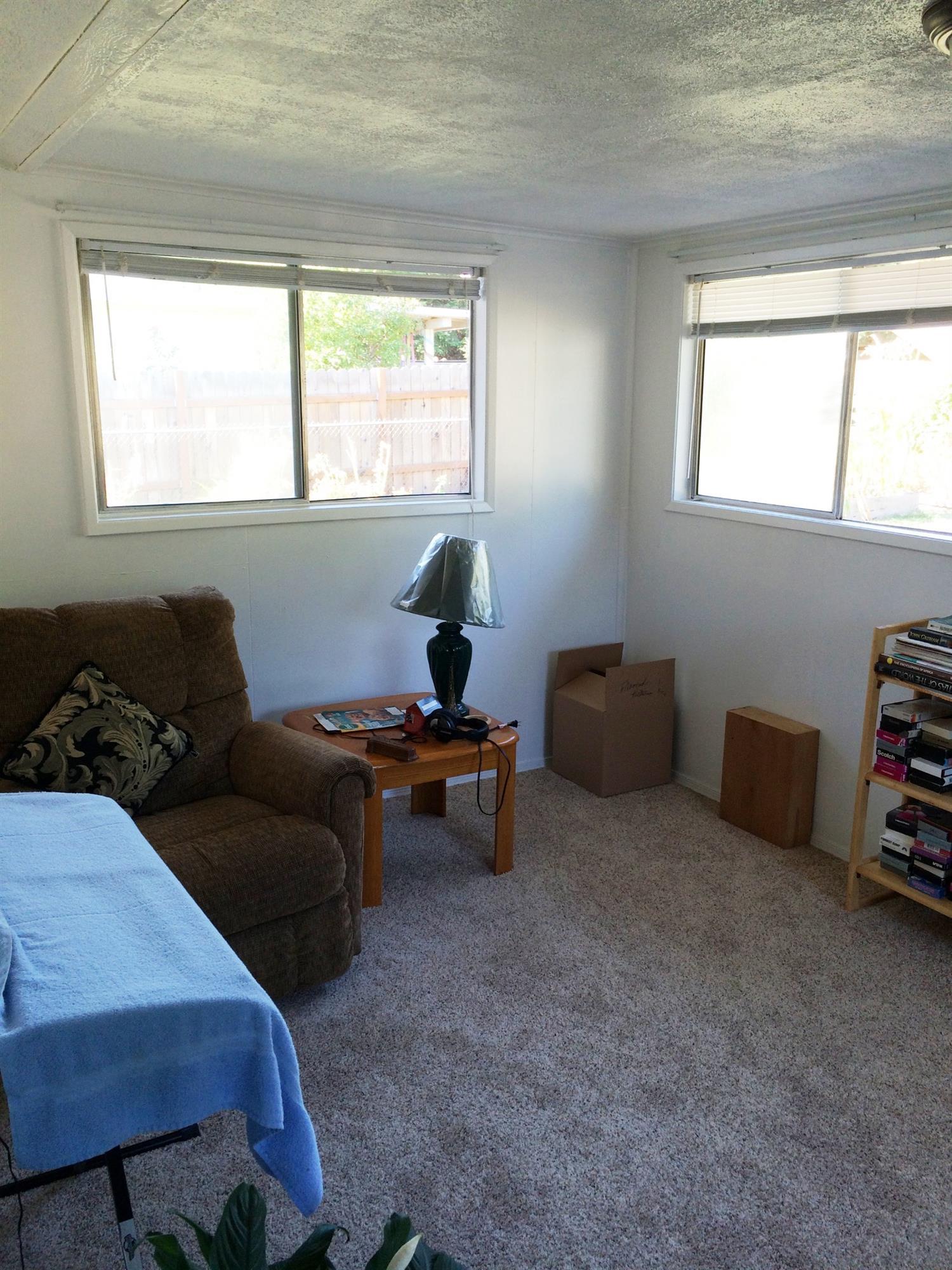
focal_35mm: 29
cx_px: 476
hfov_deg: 48.2
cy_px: 635
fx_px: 1063
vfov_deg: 61.7
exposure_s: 1/60
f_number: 2.2
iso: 50
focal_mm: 4.15
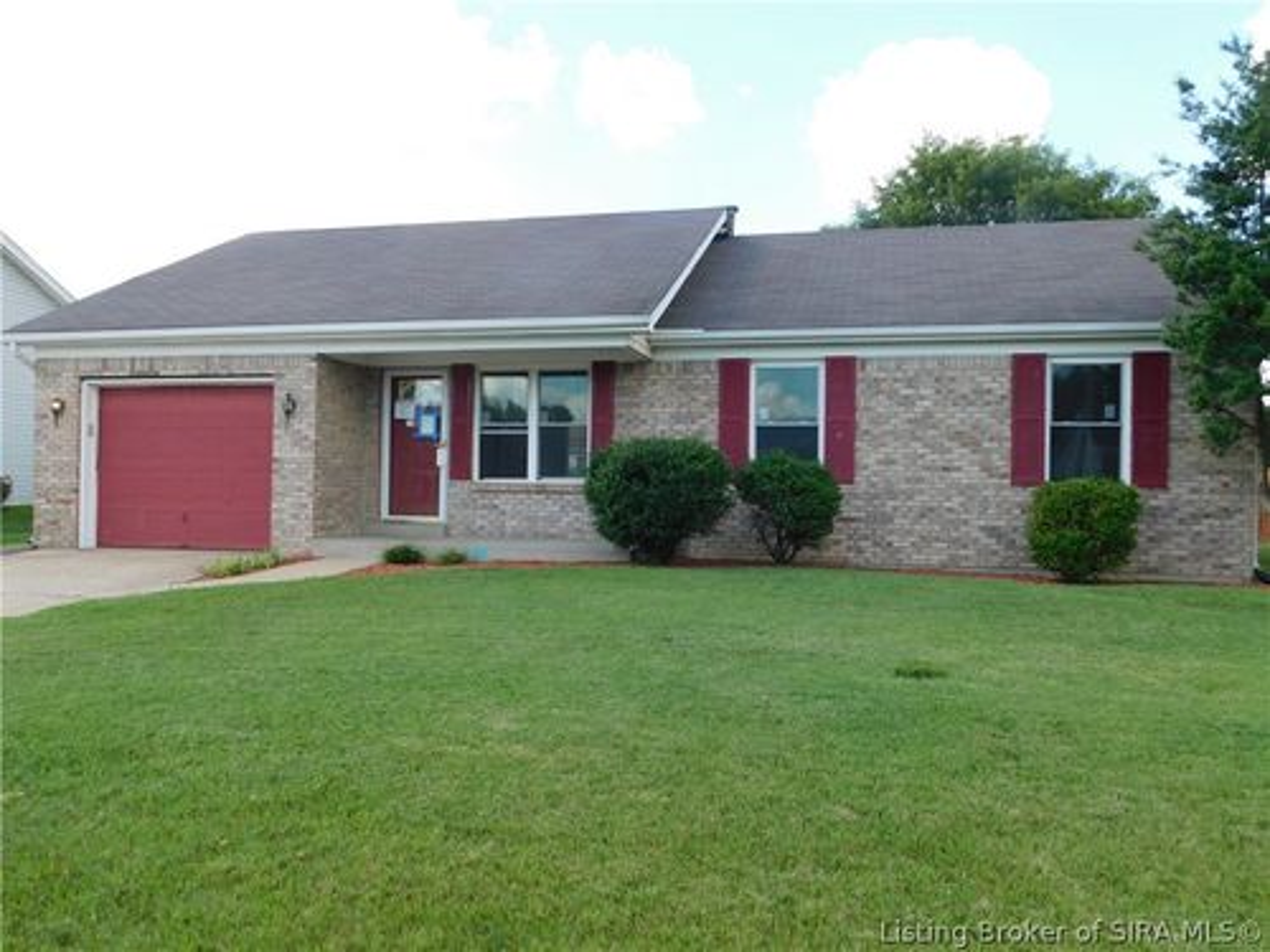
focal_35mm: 28
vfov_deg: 49.7
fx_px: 1027
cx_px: 635
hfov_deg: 63.4
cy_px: 476
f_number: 3.2
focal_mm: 4.9
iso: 125
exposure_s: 1/400
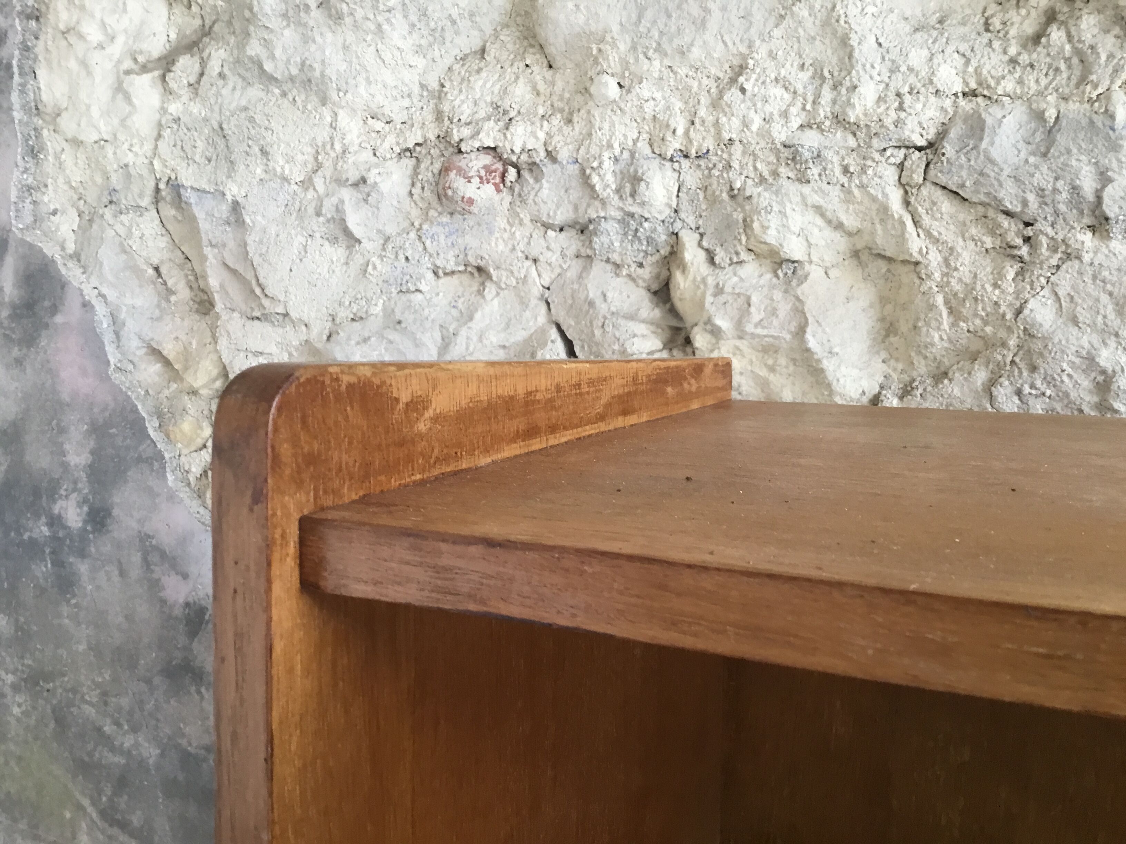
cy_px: 422
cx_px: 563
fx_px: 1008
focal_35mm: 31
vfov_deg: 45.4
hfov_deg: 58.4
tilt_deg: -4.4
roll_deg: +0.7
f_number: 2.4
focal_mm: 3.3
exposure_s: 1/33
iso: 80
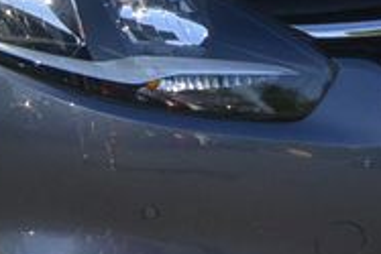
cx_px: -128
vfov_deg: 9.2
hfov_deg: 13.3
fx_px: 1568
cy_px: -62
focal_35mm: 148
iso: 160
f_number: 8
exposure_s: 1/250
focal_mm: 10
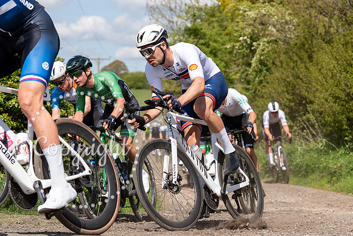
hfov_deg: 19.7
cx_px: 248
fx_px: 1014
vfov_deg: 13.2
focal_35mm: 103
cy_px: 81
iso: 100
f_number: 4
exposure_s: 1/1000
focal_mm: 70
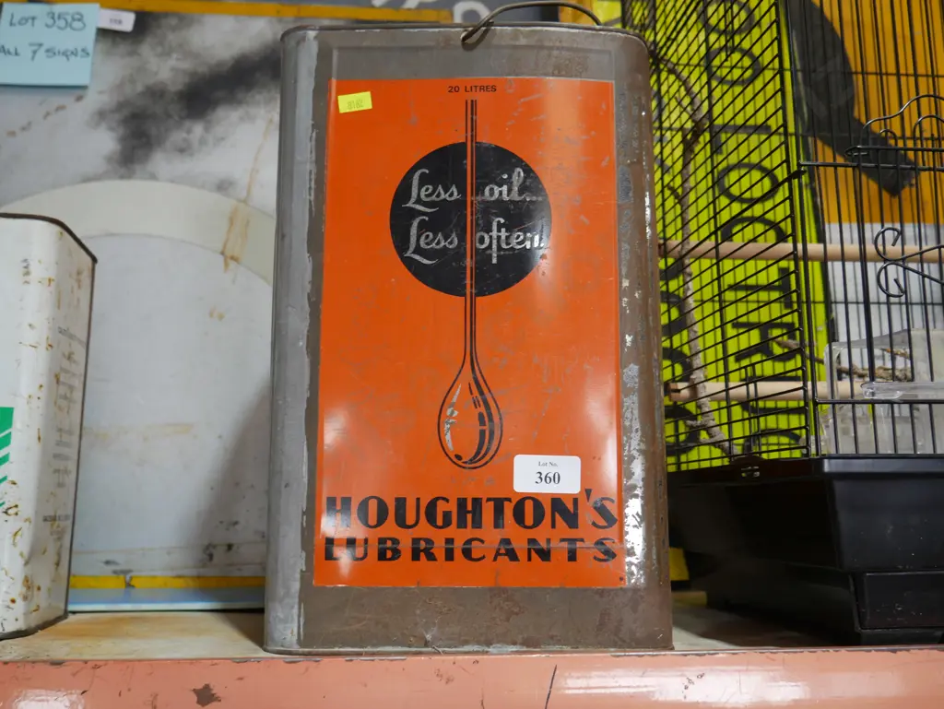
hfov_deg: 56.8
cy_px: 354
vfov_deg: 44.2
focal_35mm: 32
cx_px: 472
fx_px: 873
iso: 250
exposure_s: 1/60
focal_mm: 16
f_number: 3.6
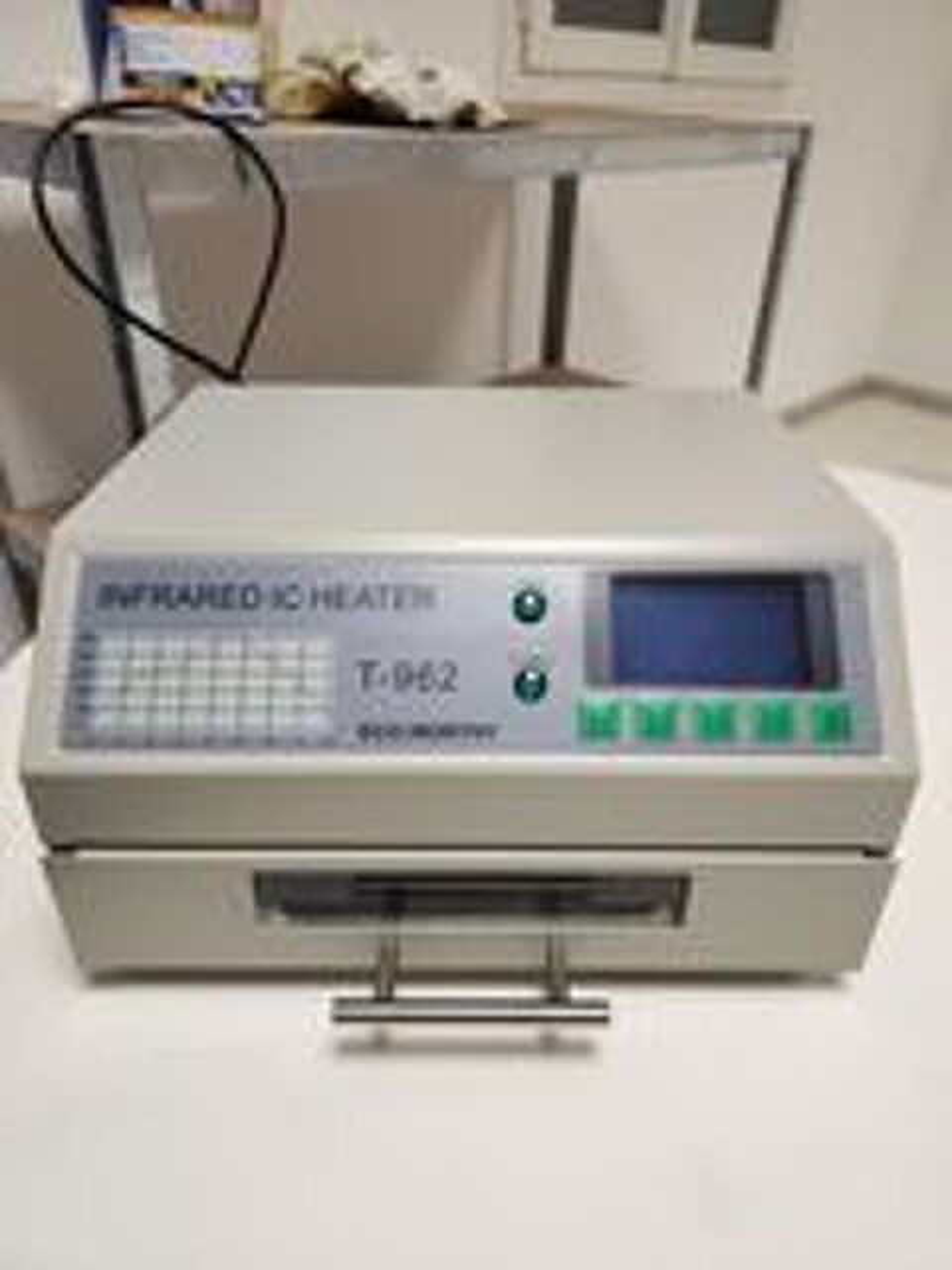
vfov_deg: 73.9
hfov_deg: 58.9
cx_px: 476
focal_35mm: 23
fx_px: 843
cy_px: 635
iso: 160
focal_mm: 5.4
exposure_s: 1/180
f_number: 1.8
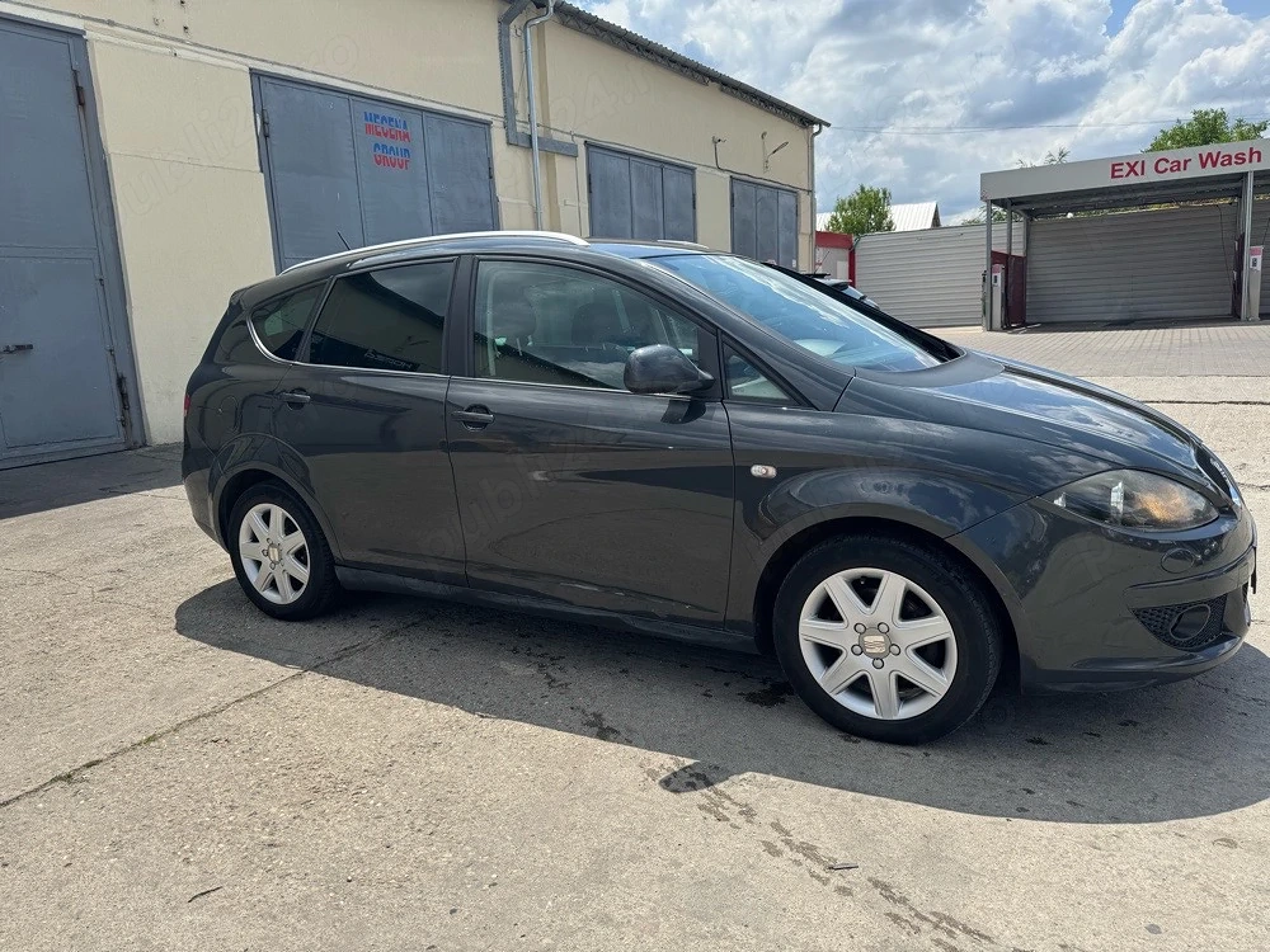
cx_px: 635
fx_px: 881
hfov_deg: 71.6
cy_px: 476
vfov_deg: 56.8
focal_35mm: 24
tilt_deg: -8.7
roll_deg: +4.3
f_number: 1.78
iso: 80
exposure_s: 1/4049
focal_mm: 6.76
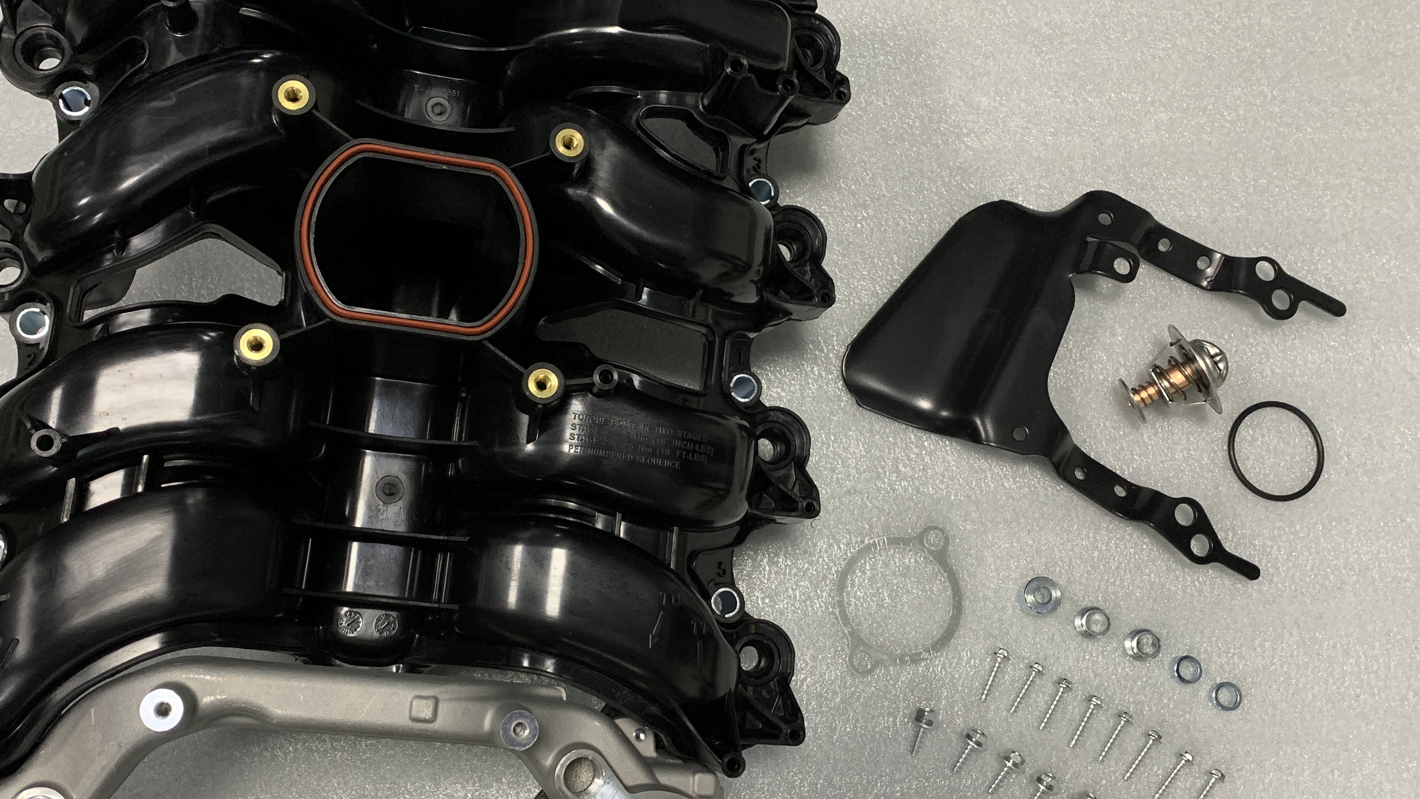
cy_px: 434
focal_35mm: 34
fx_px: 1280
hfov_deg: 57.9
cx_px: 640
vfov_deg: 34.6
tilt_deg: -78.4
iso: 320
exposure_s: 1/60
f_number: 1.8
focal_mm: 4.25
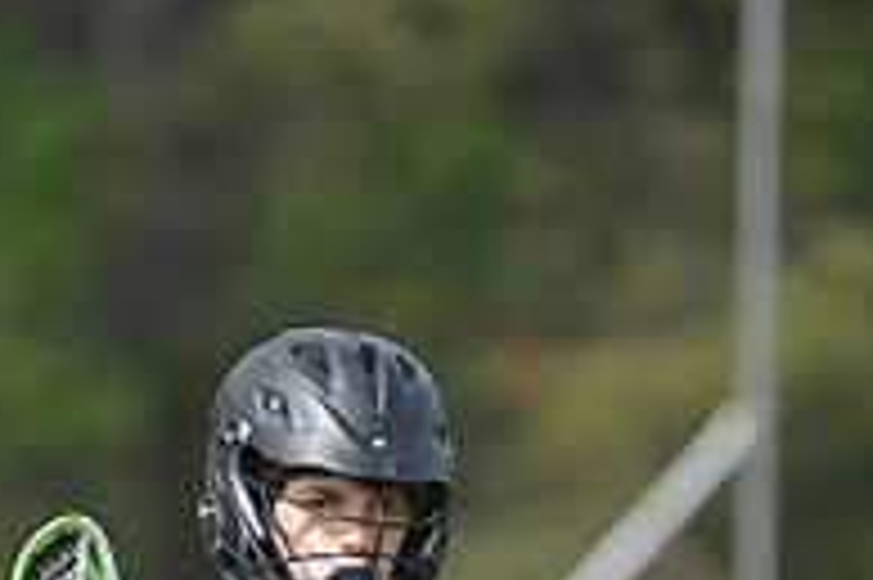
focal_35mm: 1195
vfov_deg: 1.1
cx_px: 189
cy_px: 845
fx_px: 28954
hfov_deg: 1.7
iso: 640
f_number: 4
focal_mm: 400
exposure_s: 1/2000
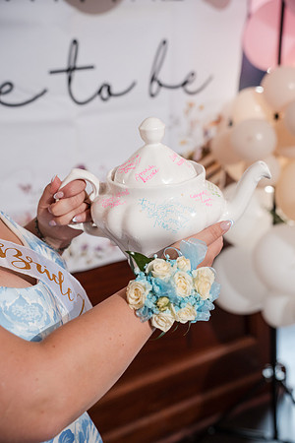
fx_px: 615
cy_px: 222
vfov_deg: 39.6
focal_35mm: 50
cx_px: 148
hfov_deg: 27.0
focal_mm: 50
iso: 2000
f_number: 4
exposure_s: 1/250
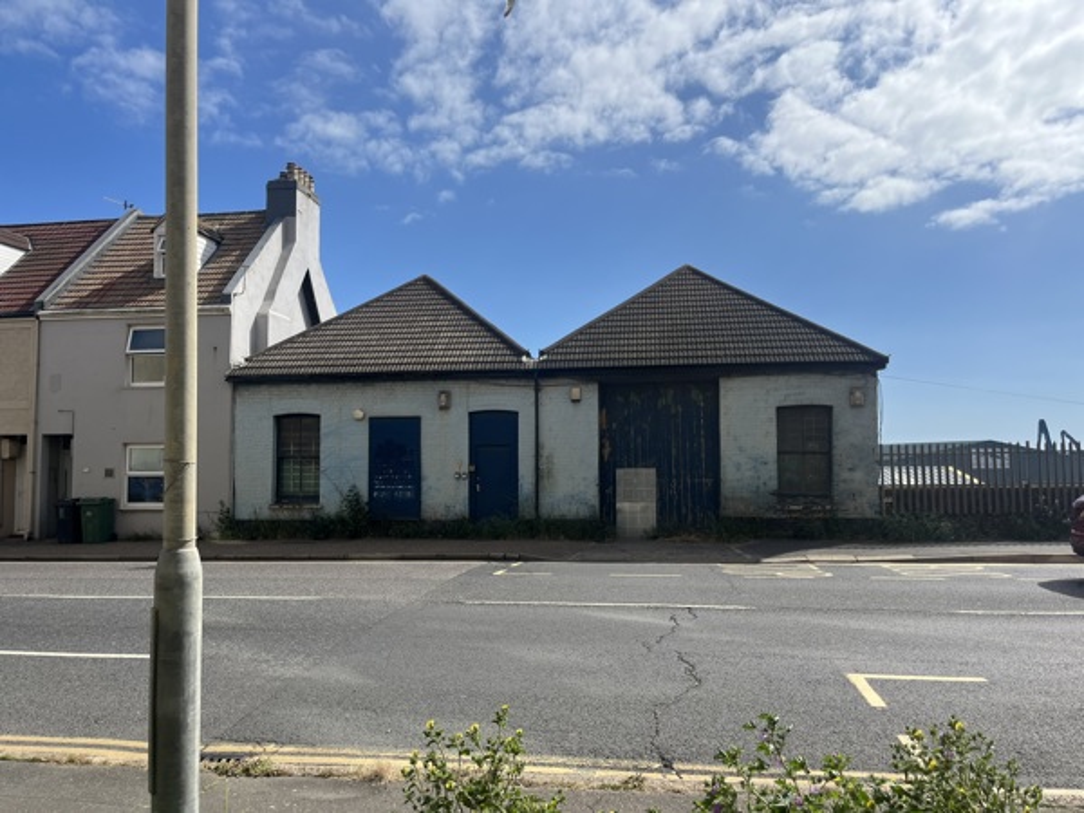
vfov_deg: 53.1
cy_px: 406
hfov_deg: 67.3
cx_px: 542
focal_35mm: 26
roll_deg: -1.0
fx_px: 814
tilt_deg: +5.3
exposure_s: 1/5076
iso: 50
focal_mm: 5.1
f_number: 1.6
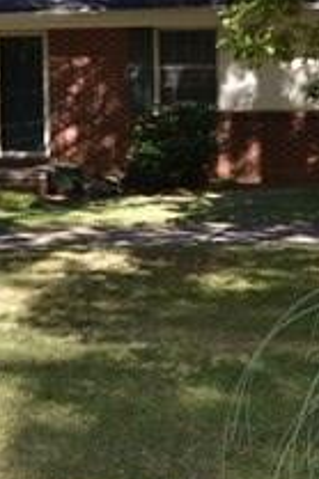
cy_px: 79
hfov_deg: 14.8
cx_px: 106
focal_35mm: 92
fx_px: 1225
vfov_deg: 21.8
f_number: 4.5
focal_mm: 20
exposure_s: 1/200
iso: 100
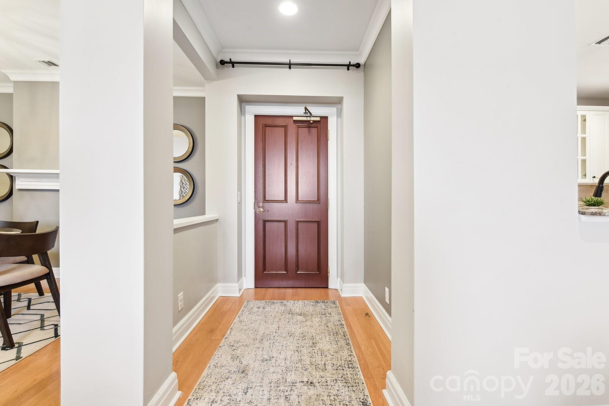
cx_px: 304
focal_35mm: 16
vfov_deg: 73.8
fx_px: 271
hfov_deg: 96.7
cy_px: 203
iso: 160
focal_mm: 16
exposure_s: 1/2.5
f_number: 8
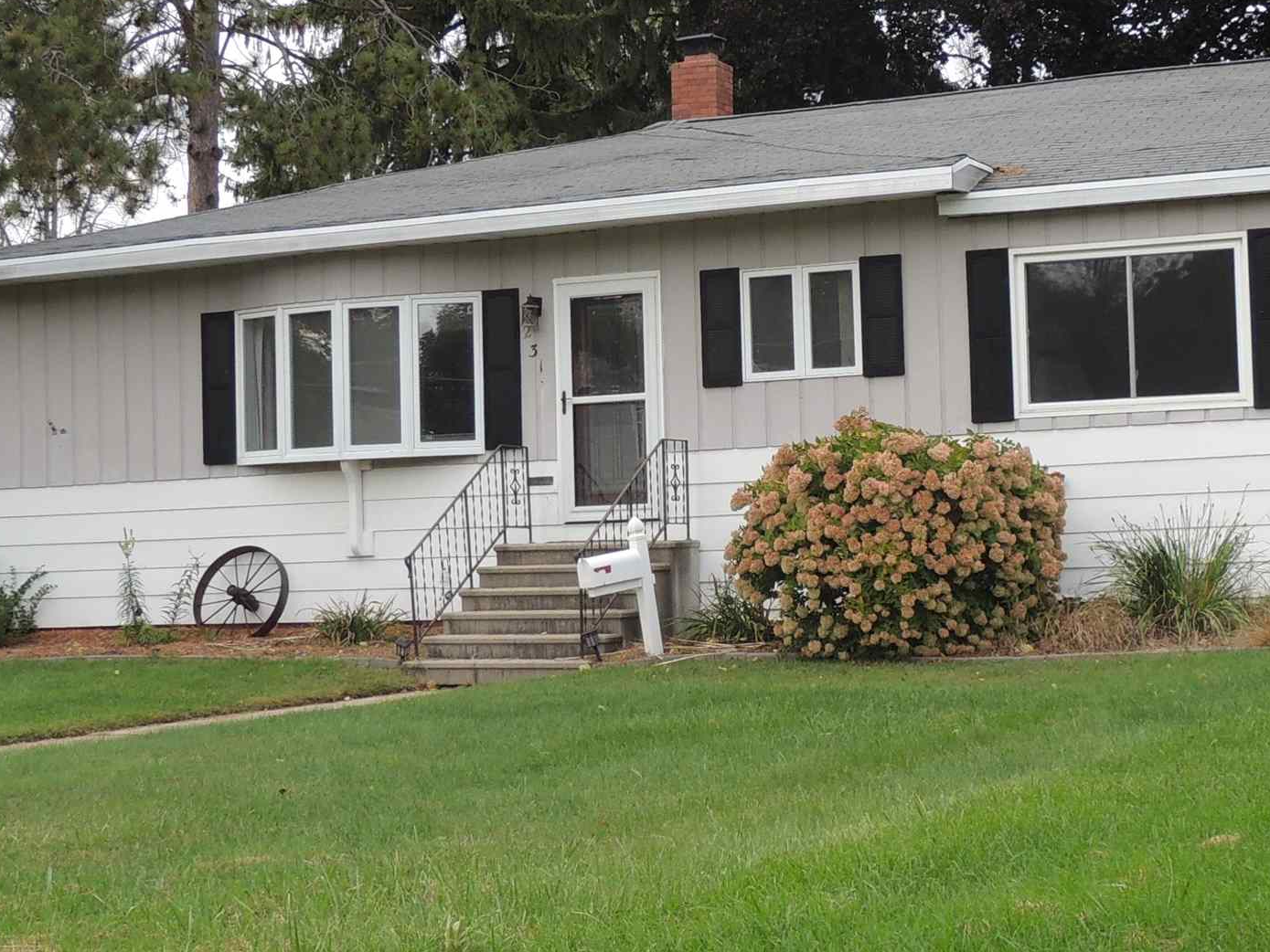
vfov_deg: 20.2
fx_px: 2678
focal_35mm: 73
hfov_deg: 26.6
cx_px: 737
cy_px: 427
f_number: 3.2
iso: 100
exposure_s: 1/125
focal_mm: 5.8
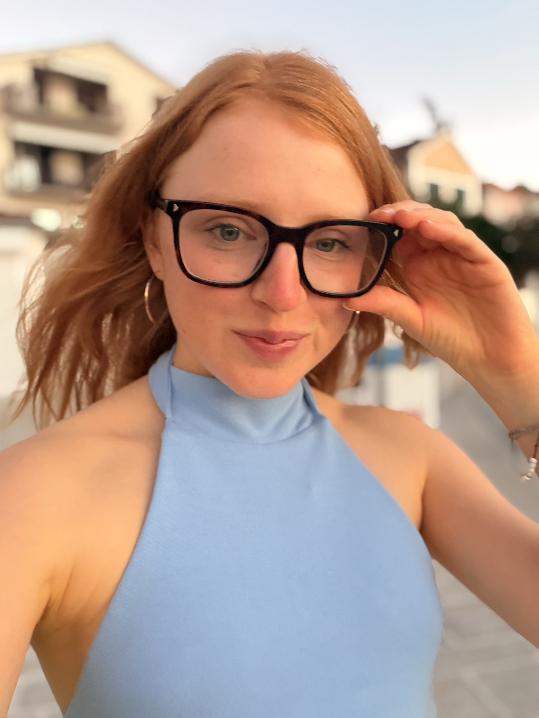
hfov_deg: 46.8
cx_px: 270
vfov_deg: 60.0
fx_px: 623
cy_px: 359
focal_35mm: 30
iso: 200
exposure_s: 1/60
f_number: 1.9
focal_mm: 2.71
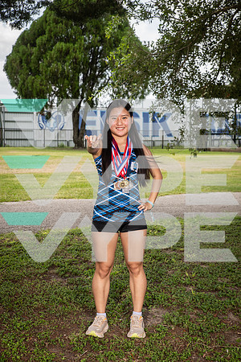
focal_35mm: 55
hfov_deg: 24.6
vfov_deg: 36.2
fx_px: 552
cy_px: 181
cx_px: 120
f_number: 6.3
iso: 250
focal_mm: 55
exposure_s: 1/400
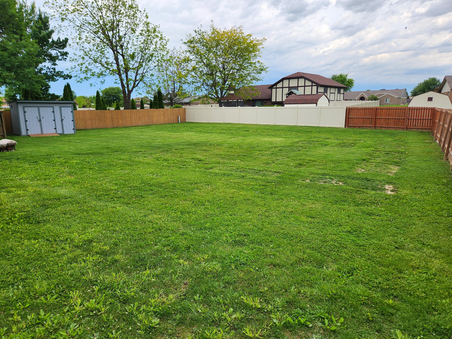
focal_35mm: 23
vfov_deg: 58.9
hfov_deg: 73.9
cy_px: 170
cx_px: 226
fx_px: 300
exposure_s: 1/659
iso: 20
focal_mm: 5.4
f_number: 1.8
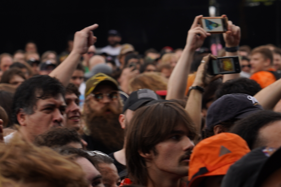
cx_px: 183
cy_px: 192
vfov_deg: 5.2
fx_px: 2068
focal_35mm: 265
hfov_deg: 7.8
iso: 100
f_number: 5.6
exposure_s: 1/250
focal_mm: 105
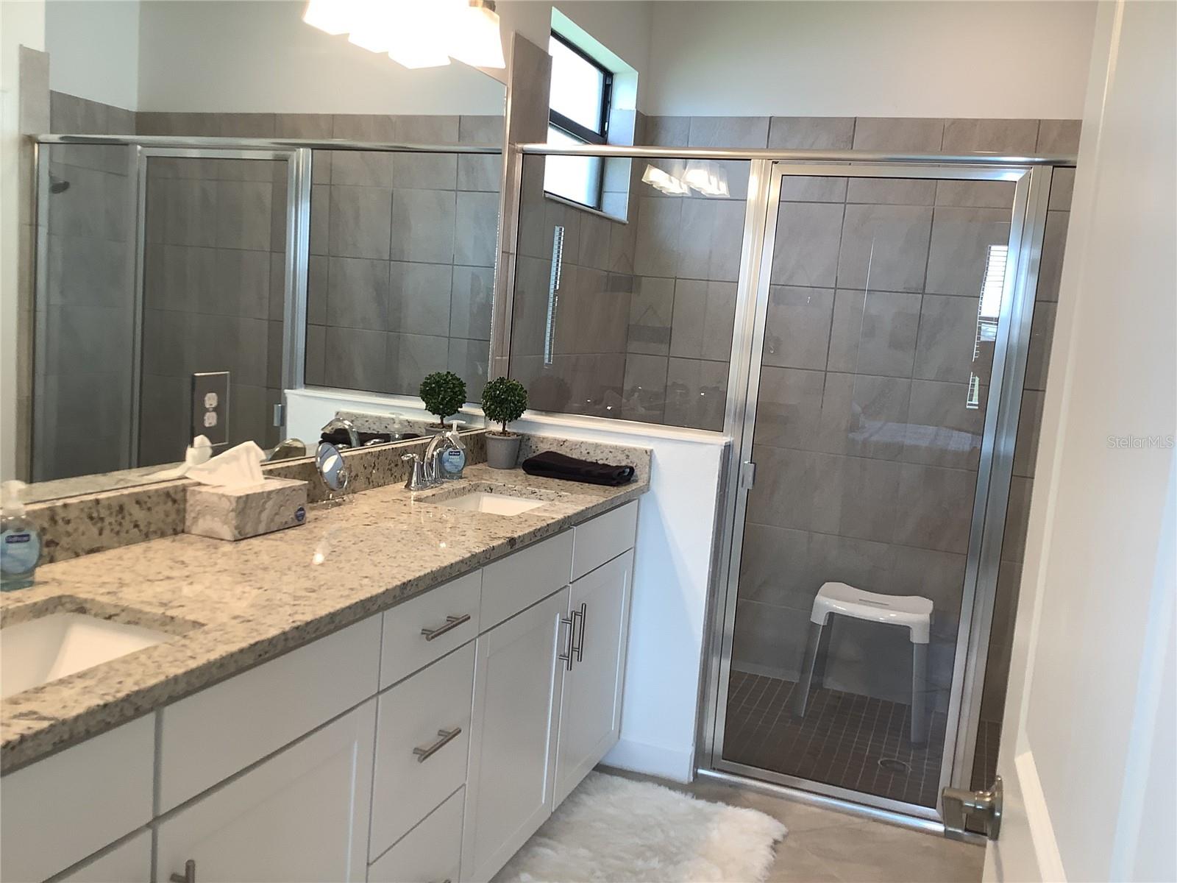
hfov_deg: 58.4
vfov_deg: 45.4
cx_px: 588
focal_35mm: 31
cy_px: 442
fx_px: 1054
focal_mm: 3.3
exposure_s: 1/60
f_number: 2.4
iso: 50
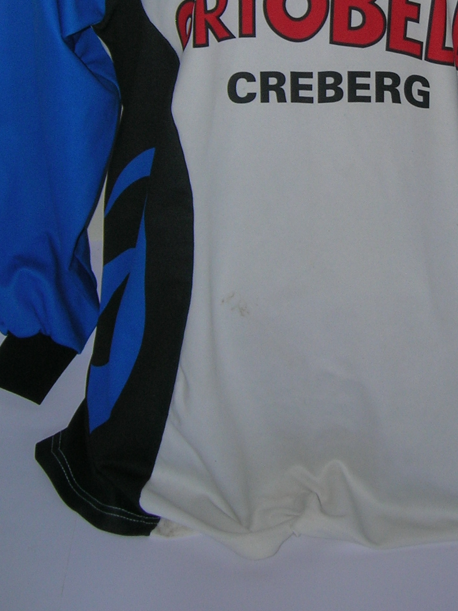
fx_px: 1181
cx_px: 339
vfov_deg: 27.9
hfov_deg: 21.8
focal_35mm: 67
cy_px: 67
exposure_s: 1/60.1
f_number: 2.9
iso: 50
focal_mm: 5.7
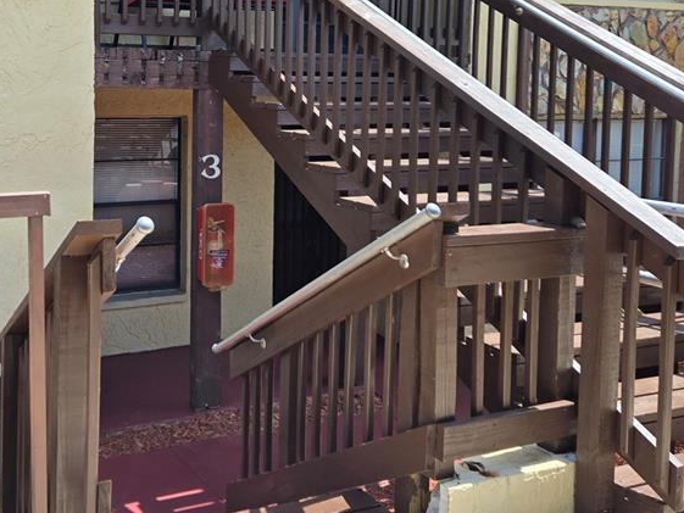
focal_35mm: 42
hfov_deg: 43.6
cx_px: 189
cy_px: 133
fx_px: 830
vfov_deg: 33.7
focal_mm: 5.4
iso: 25
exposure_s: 1/1061
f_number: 1.8
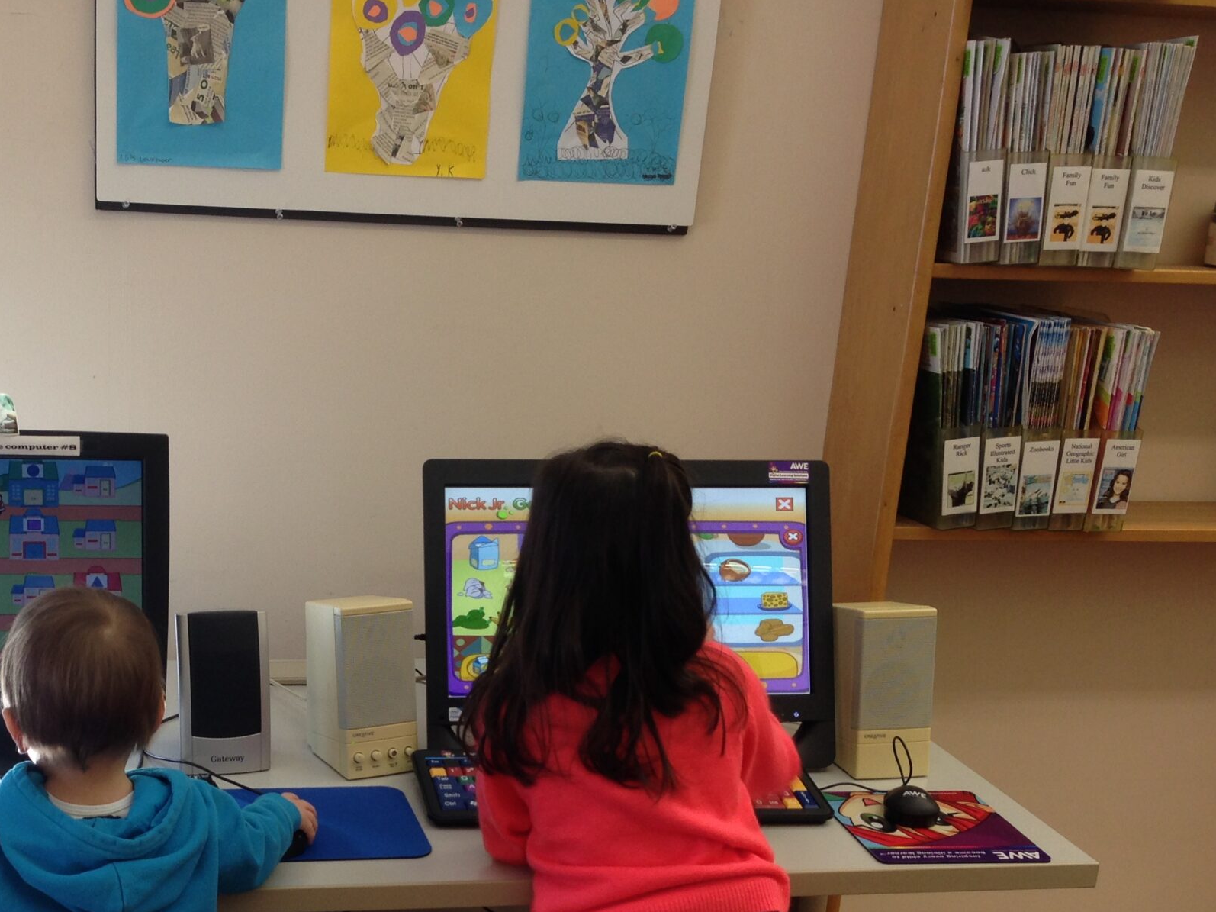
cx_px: 327
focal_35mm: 53
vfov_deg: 27.0
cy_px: 730
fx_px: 1862
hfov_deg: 35.5
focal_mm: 4.12
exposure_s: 1/40
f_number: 2.4
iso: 64
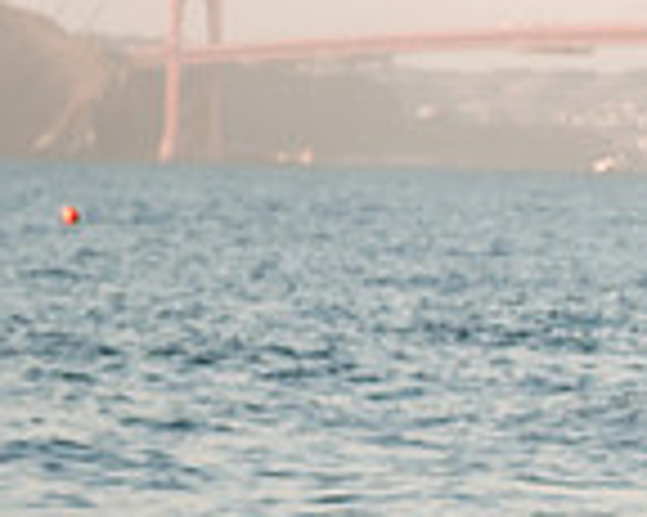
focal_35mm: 318
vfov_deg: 4.9
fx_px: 6085
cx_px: 935
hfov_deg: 6.0
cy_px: 429
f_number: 4
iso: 160
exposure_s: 1/160
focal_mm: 56
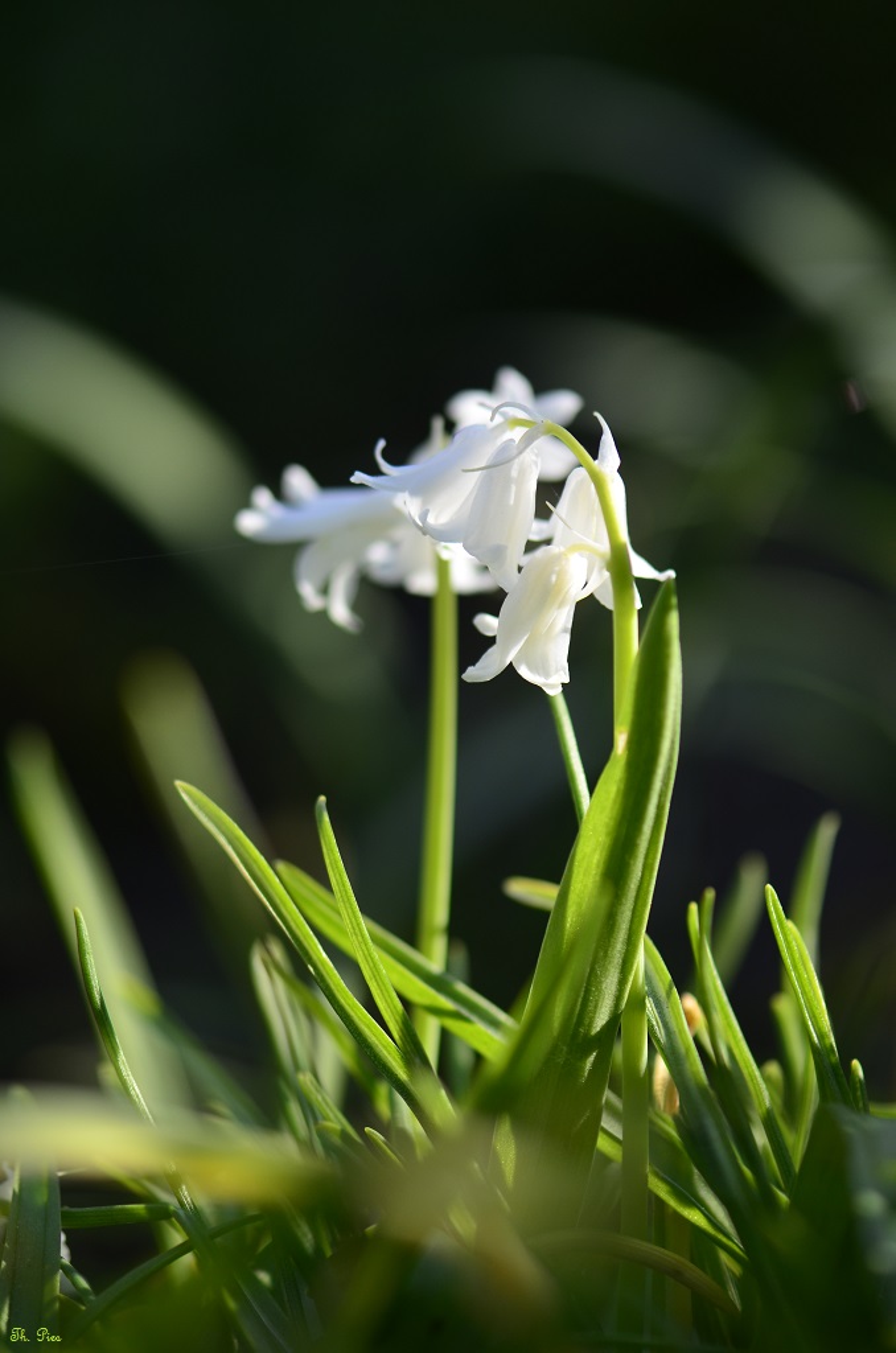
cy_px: 676
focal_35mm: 158
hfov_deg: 8.7
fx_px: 5908
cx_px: 448
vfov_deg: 13.1
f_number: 3
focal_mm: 105
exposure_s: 1/640
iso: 250
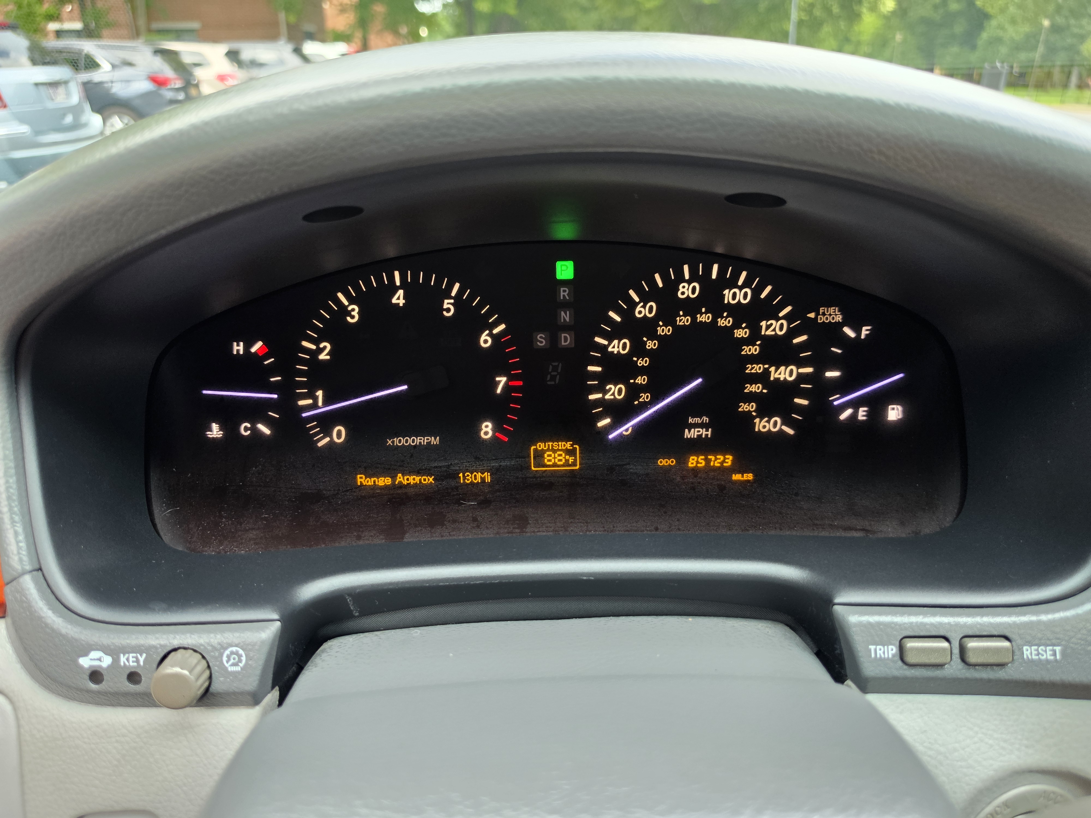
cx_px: 546
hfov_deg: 73.9
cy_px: 409
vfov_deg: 58.9
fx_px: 725
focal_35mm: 23
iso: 125
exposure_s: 1/180
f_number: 1.4
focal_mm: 6.5
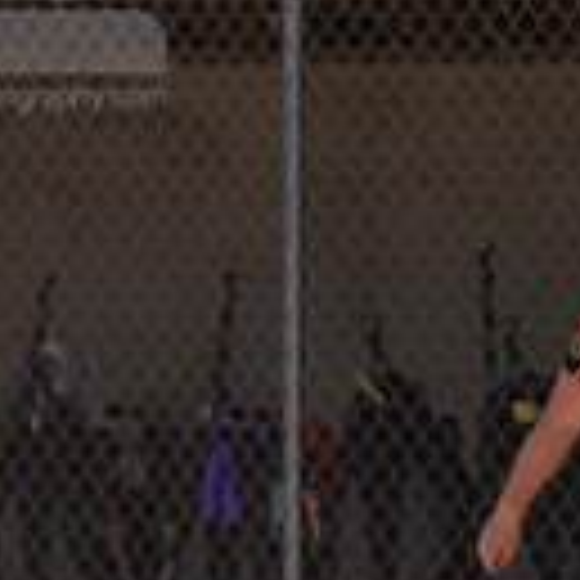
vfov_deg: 2.0
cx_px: -607
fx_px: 16246
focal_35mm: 857
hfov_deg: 2.0
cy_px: 571
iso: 250
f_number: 5.6
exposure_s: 1/1600
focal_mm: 150
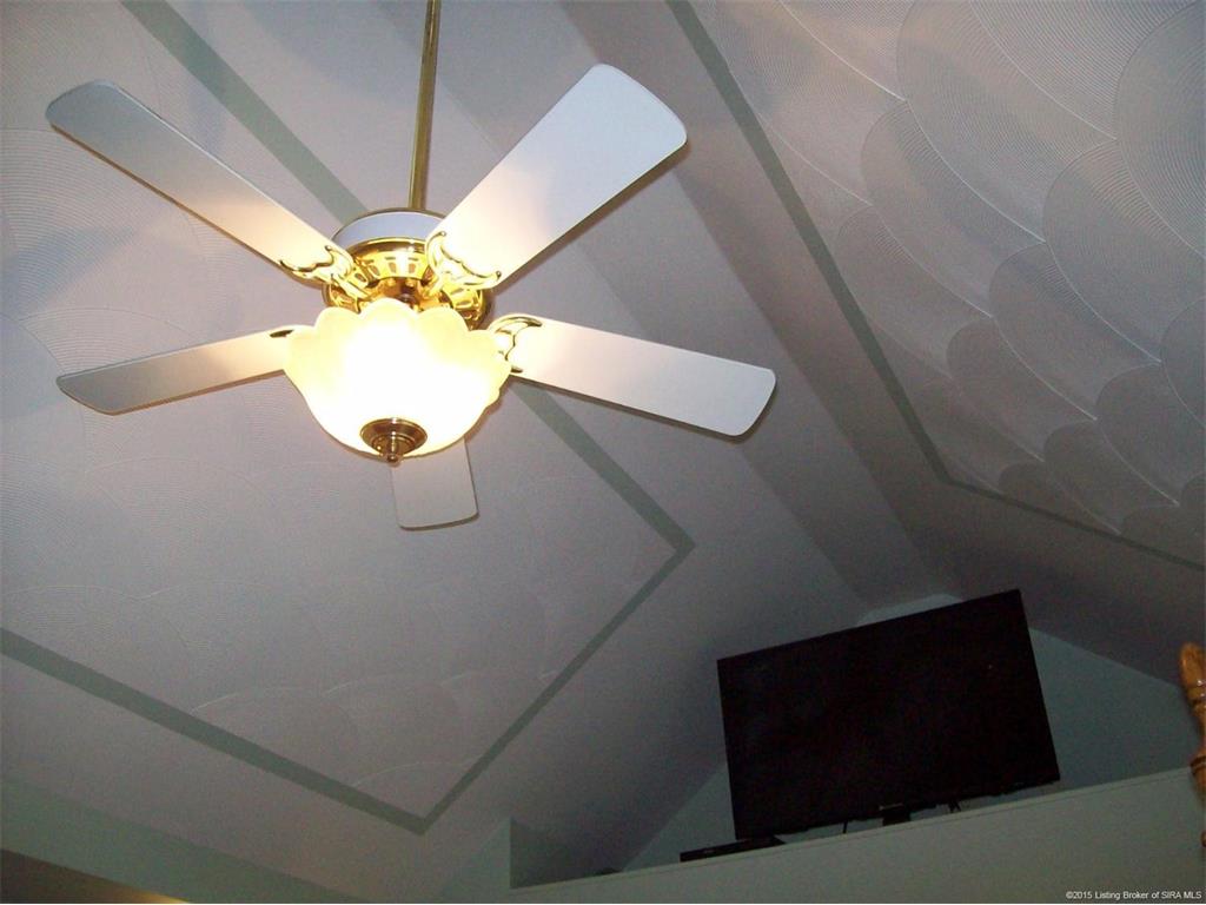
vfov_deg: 39.7
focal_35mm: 36
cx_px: 603
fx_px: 1254
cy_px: 452
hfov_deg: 51.4
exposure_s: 1/64
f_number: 2.7
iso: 200
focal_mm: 6
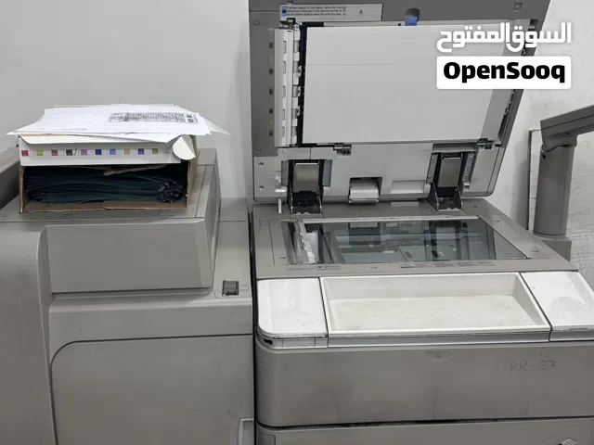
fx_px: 412
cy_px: 222
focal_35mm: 24
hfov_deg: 71.6
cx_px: 297
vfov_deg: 56.8
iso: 125
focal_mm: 6.86
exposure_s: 1/60
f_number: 1.78
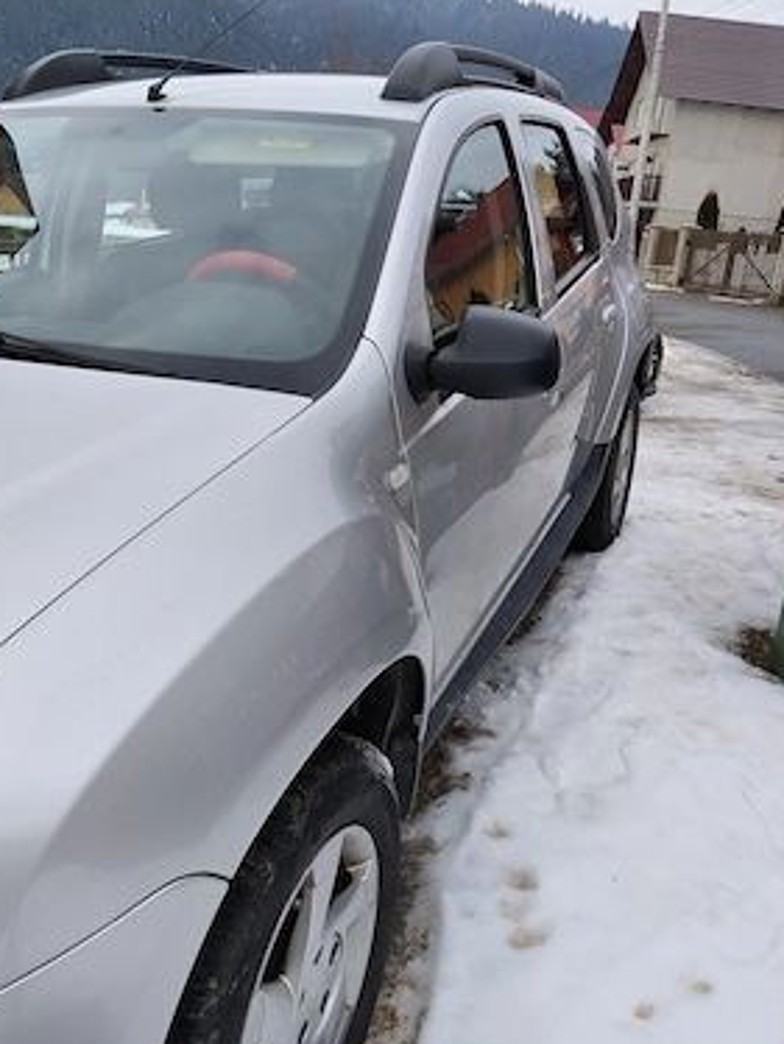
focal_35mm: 31
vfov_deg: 58.3
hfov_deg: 45.5
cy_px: 525
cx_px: 379
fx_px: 935
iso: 50
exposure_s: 1/498
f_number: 1.8
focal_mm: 4.22
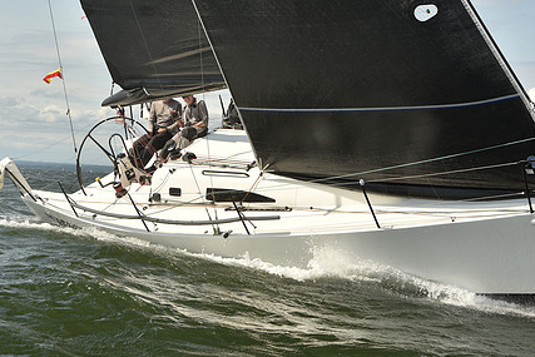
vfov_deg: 14.4
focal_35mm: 95
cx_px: 231
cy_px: 138
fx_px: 1412
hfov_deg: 21.4
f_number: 9
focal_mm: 70
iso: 250
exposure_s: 1/800
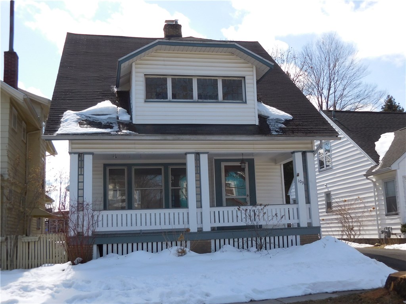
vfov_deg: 36.8
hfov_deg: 47.9
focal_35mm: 39
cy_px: 152
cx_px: 203
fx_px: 457
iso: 125
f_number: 3.9
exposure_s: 1/640
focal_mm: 7
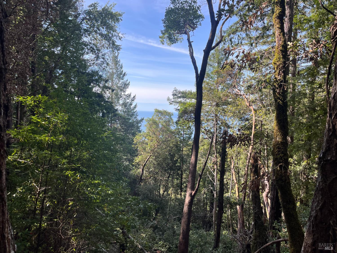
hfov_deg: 67.3
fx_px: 253
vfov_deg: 53.1
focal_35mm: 26
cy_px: 126
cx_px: 168
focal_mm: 5.1
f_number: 1.6
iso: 50
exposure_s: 1/1129
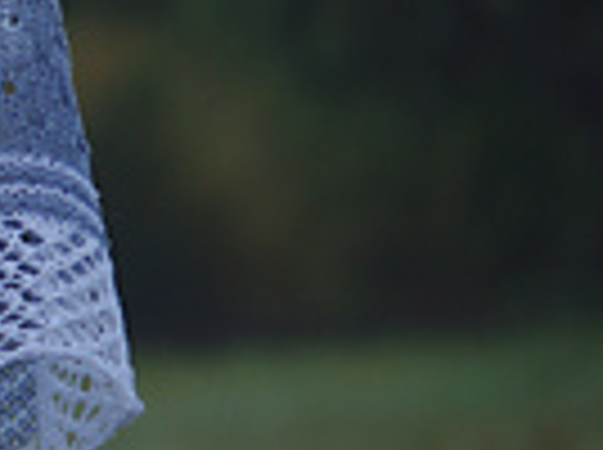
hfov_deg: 3.5
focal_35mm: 564
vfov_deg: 2.6
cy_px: 194
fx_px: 9807
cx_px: -468
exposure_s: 1/160
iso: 200
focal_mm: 105
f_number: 4.5
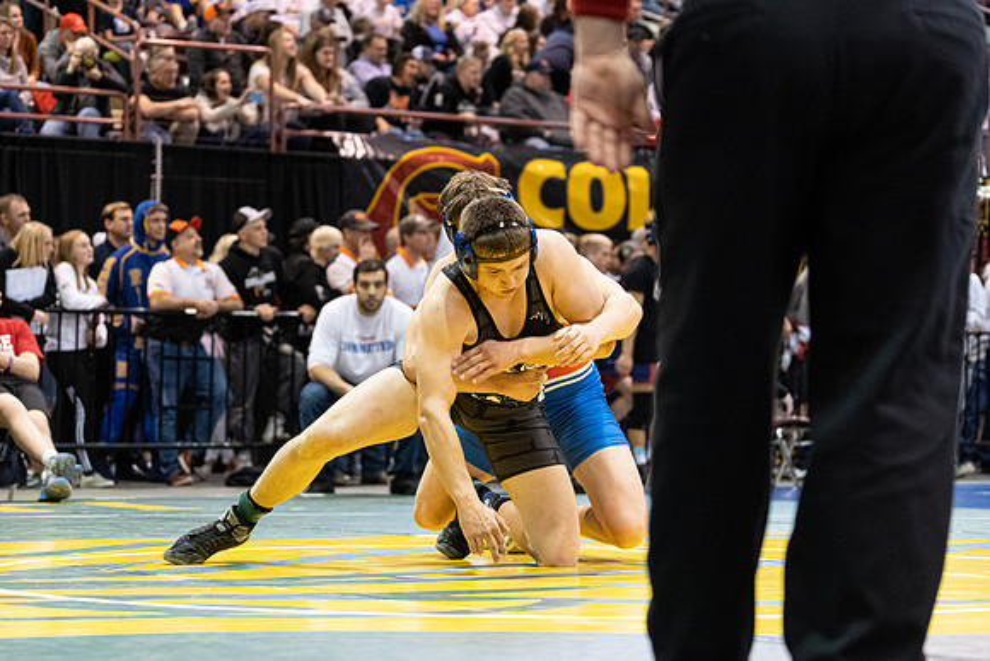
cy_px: 330
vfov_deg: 13.6
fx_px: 2778
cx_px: 495
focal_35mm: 101
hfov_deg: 20.2
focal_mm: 101
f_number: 4
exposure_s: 1/500
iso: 8000
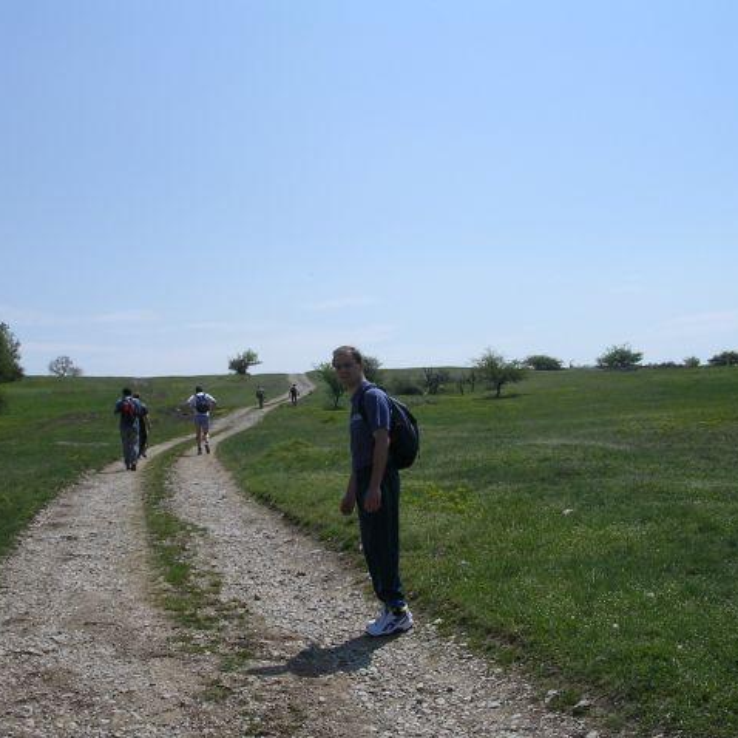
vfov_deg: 37.6
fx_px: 1085
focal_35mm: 45
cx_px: 338
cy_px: 369
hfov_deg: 37.5
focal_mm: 5.8
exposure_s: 1/529
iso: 100
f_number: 5.6
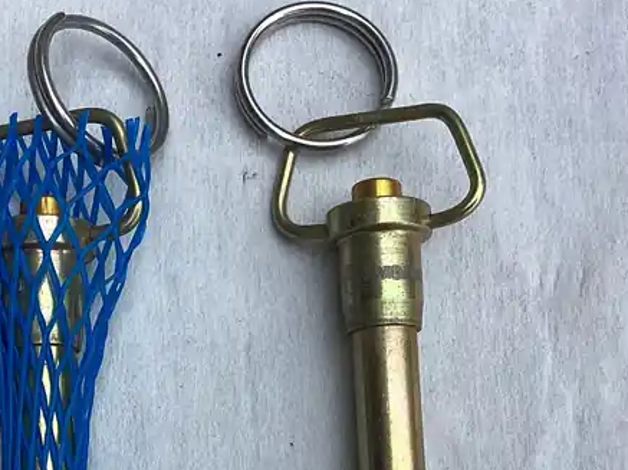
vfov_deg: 20.3
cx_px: 122
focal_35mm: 71
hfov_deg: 26.9
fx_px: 1287
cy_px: 414
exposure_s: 1/582
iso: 25
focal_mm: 3.3
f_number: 2.4
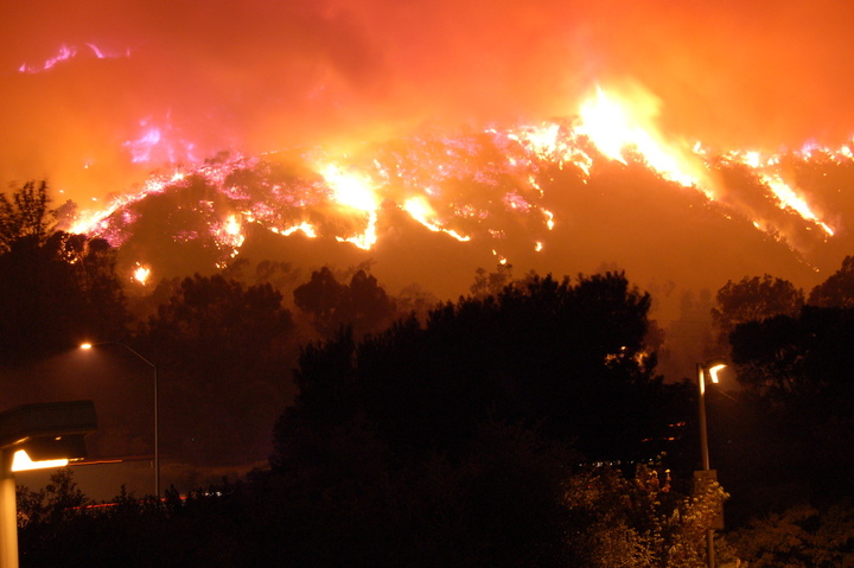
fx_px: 1956
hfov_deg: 24.6
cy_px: 284
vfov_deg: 16.5
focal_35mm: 82
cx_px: 427
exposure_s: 1/1.6
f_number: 5.6
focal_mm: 55
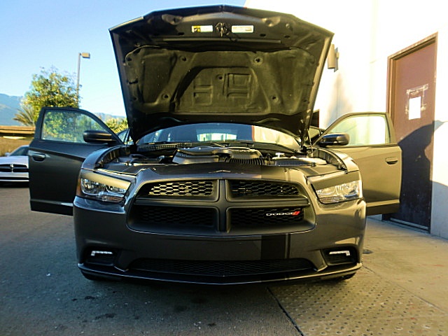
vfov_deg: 53.1
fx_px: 336
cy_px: 168
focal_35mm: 26
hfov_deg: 67.3
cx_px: 224
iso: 64
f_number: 2.6
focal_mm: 4.65
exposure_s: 1/160
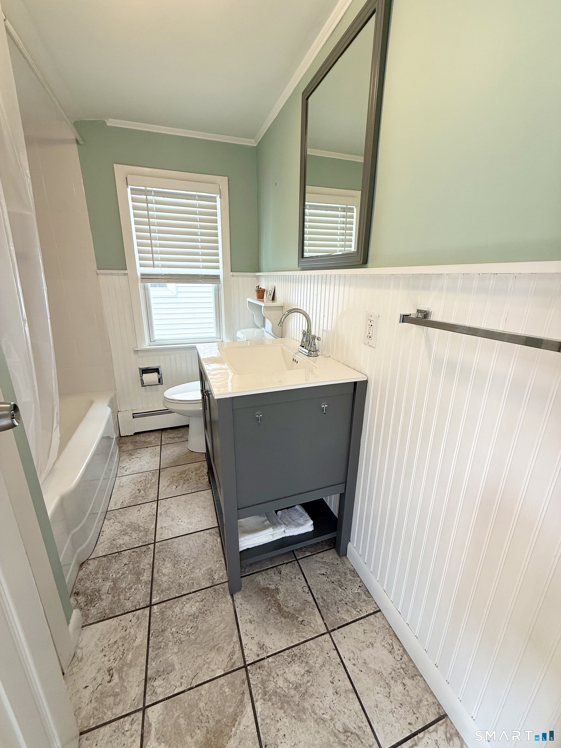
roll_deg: -1.4
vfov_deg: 102.1
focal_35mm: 14
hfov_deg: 85.7
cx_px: 280
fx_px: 303
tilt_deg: -17.5
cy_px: 374
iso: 100
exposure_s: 1/120
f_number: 2.2
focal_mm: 2.22
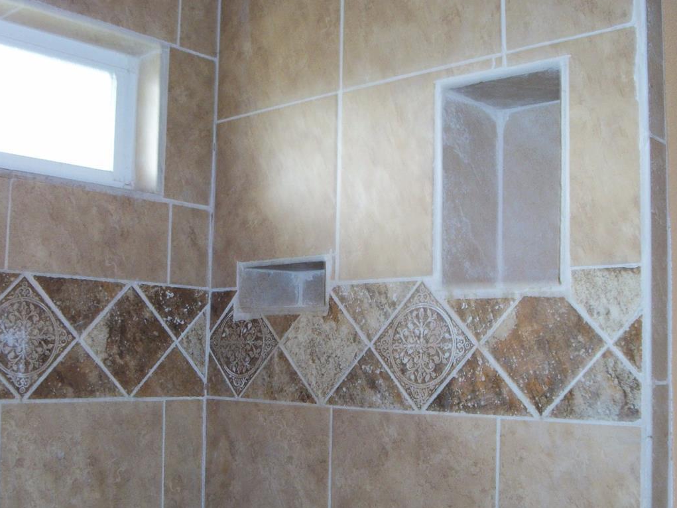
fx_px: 919
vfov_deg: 30.8
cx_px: 304
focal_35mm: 47
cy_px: 299
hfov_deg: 40.4
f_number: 2.9
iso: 160
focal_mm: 5.7
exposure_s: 1/30
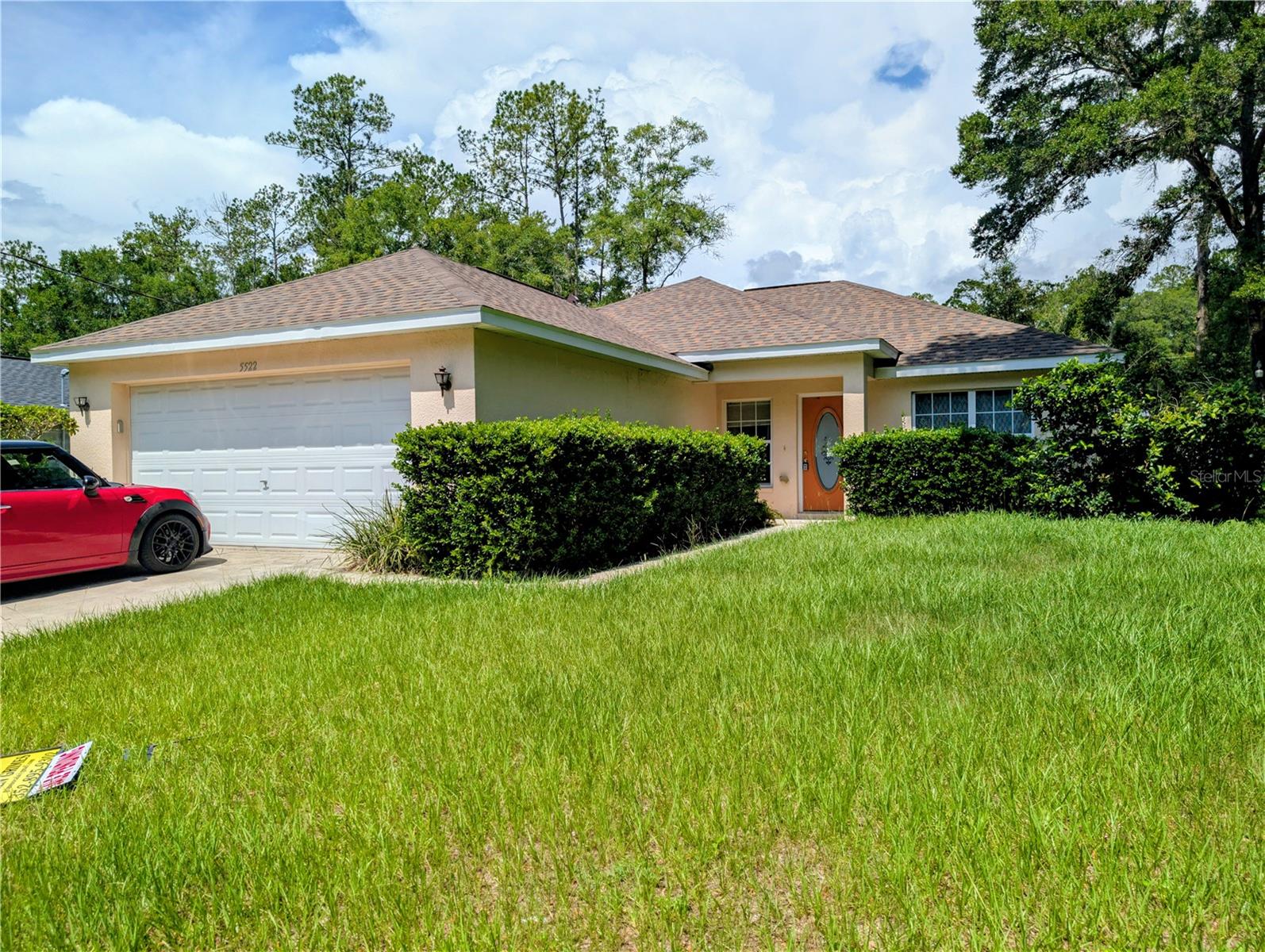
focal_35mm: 24
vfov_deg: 56.9
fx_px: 878
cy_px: 476
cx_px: 632
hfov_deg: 71.5
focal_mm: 6.9
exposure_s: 1/2169
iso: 21
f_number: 1.68
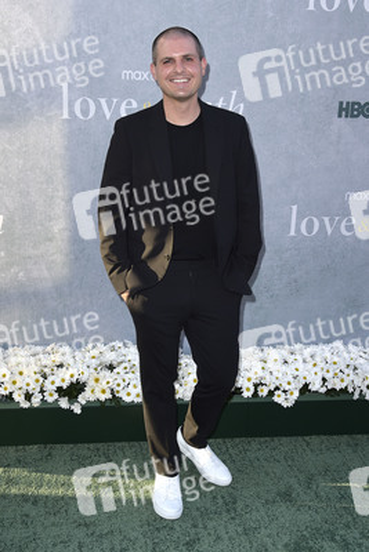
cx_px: 184
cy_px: 276
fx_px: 584
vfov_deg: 50.7
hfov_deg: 35.1
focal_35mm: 38
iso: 250
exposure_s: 1/250
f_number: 6.3
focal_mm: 38
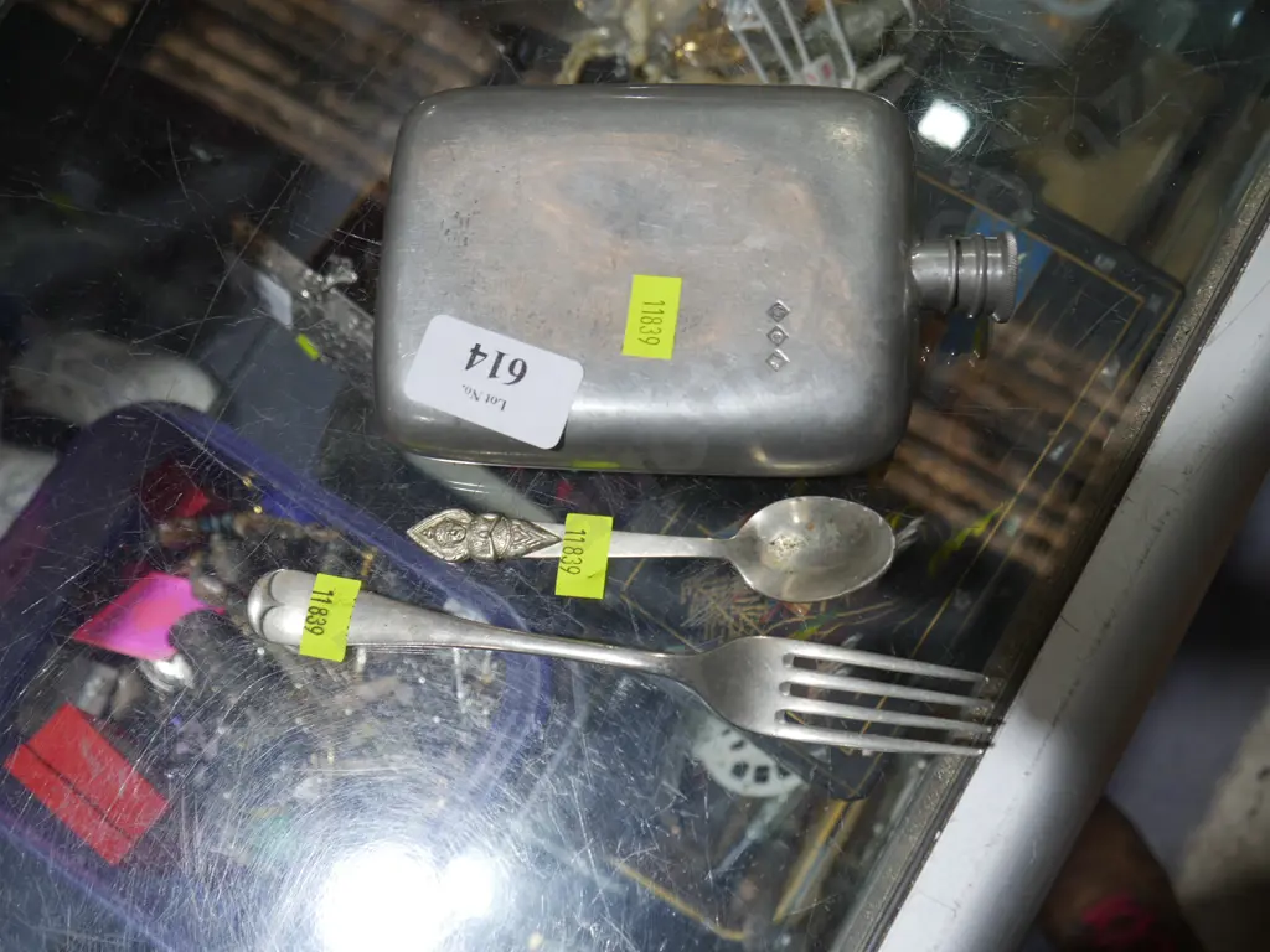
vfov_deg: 41.8
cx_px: 635
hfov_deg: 54.0
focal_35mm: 34
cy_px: 476
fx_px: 1247
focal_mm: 17
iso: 200
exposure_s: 1/60
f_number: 4.5
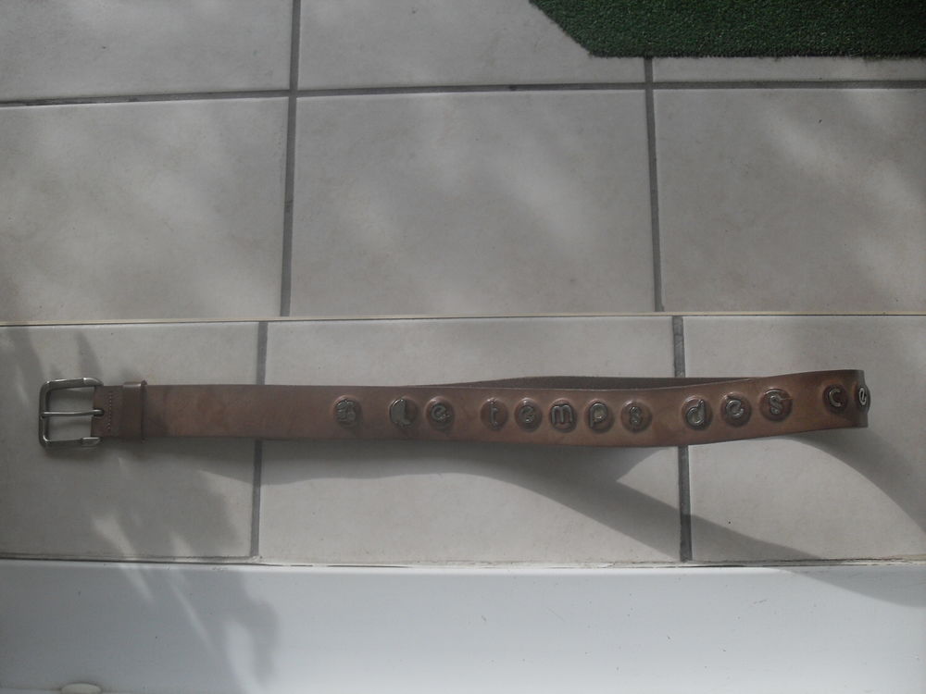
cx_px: 463
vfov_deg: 38.7
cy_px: 347
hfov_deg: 50.1
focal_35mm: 37
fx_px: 990
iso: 80
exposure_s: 1/60
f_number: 8.9
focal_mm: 6.3
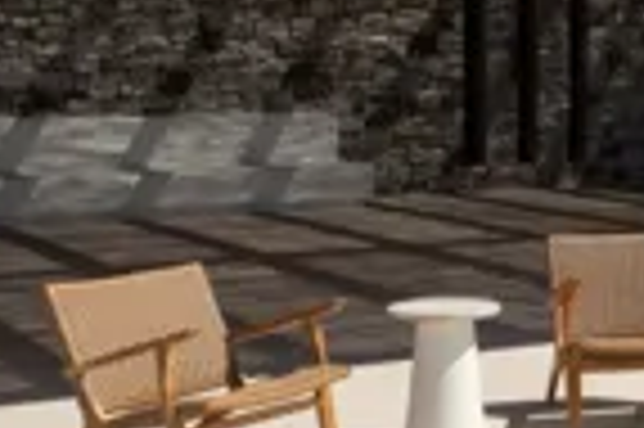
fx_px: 1805
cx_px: 905
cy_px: 54
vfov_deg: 13.4
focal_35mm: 101
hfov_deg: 18.4
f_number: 22
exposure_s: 1/320
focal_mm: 16
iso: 800
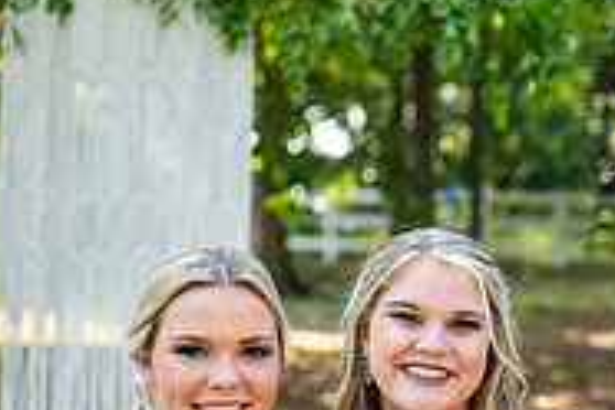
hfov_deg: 8.6
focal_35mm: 238
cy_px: 541
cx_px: 718
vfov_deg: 5.7
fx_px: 4066
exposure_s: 1/400
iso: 500
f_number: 3.5
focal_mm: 62
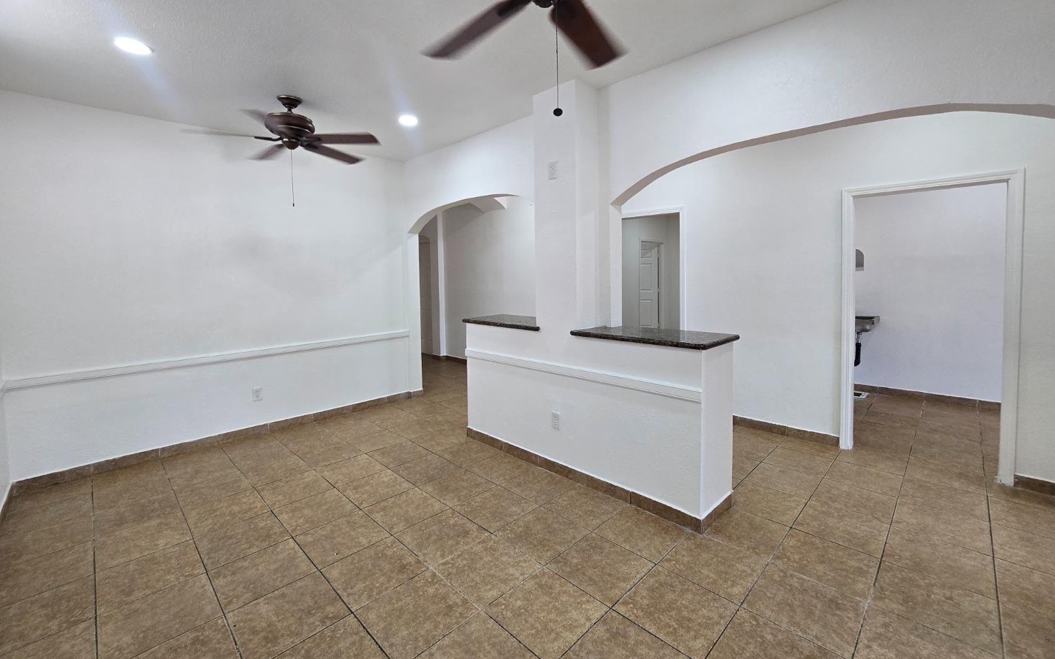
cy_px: 297
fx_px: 403
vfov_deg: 78.4
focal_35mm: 14
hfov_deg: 105.3
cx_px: 527
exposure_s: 1/60
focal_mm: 2.2
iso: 125
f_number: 2.2
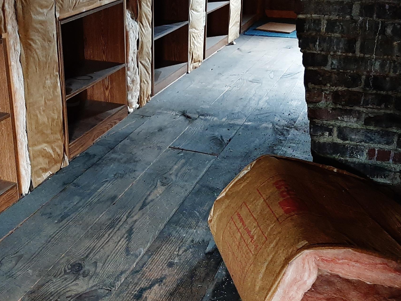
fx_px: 533
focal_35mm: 46
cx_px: 129
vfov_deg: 31.2
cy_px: 92
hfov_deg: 40.7
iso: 250
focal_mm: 3.93
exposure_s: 1/25
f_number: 1.7
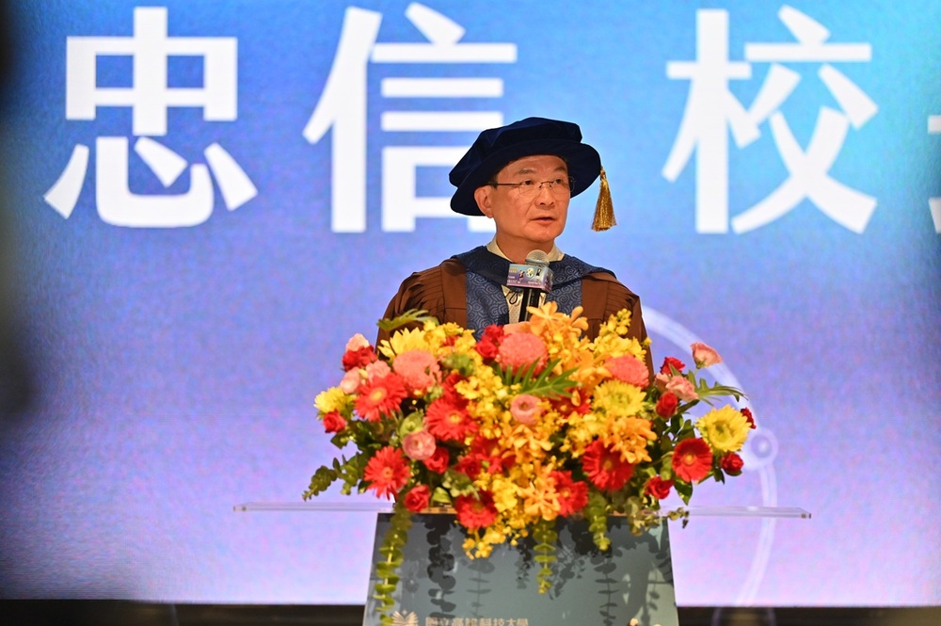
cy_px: 313
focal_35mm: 200
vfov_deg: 6.9
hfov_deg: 10.3
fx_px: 5223
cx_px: 470
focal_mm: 200
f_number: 2.8
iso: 1000
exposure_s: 1/1000
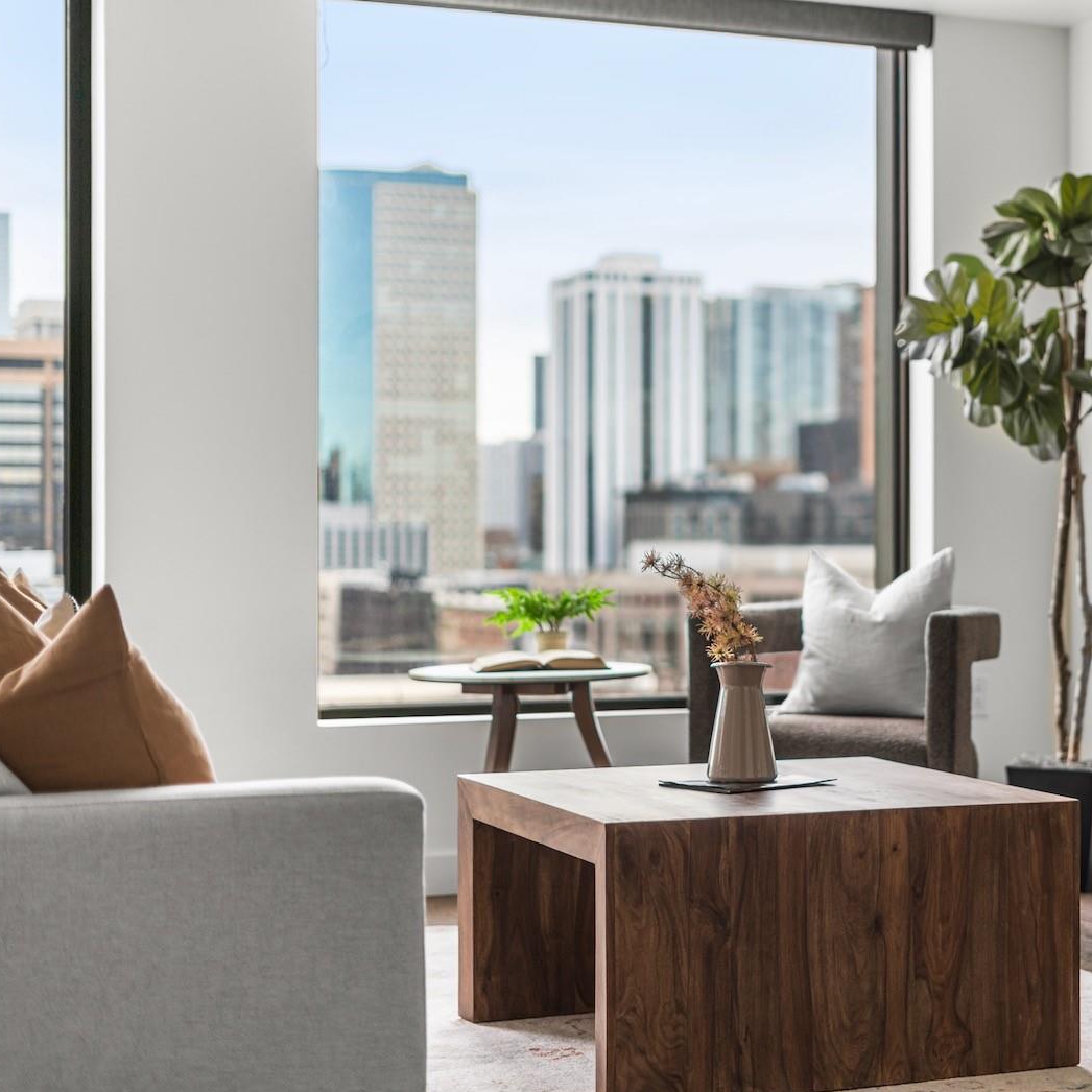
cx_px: 809
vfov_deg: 26.5
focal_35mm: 65
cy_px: 540
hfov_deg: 26.2
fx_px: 2320
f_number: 1.8
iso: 125
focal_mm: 50
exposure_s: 1/250
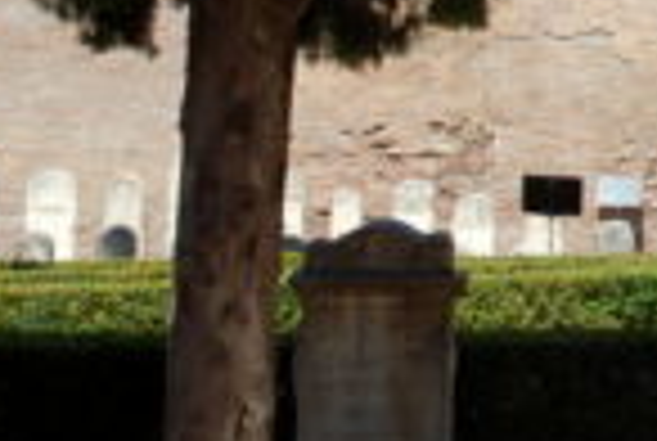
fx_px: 2354
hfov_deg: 14.8
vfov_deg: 10.5
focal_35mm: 129
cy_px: -110
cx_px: 990
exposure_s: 1/250
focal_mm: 25
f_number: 8
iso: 100
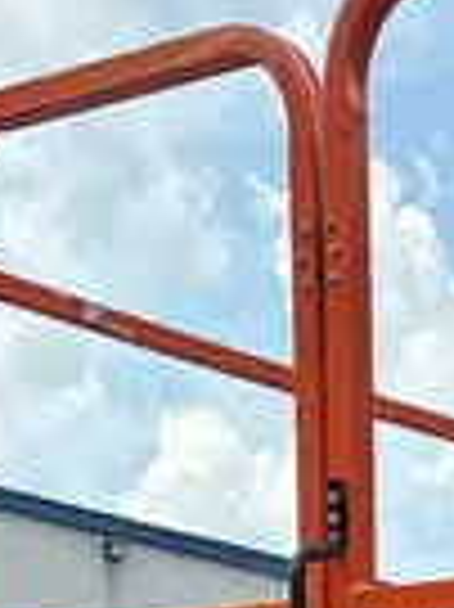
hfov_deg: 10.0
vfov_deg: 11.7
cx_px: 773
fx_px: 2470
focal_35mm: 141
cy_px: 1421
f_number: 1.6
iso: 64
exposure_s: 1/2283
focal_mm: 5.96
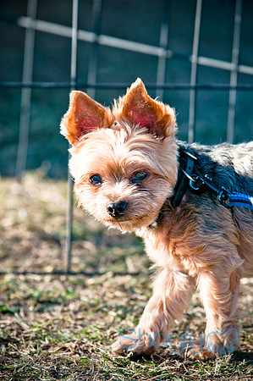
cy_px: 190
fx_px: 3170
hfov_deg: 4.6
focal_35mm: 300
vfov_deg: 6.9
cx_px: 126
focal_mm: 200
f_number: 5
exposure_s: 1/500
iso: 200
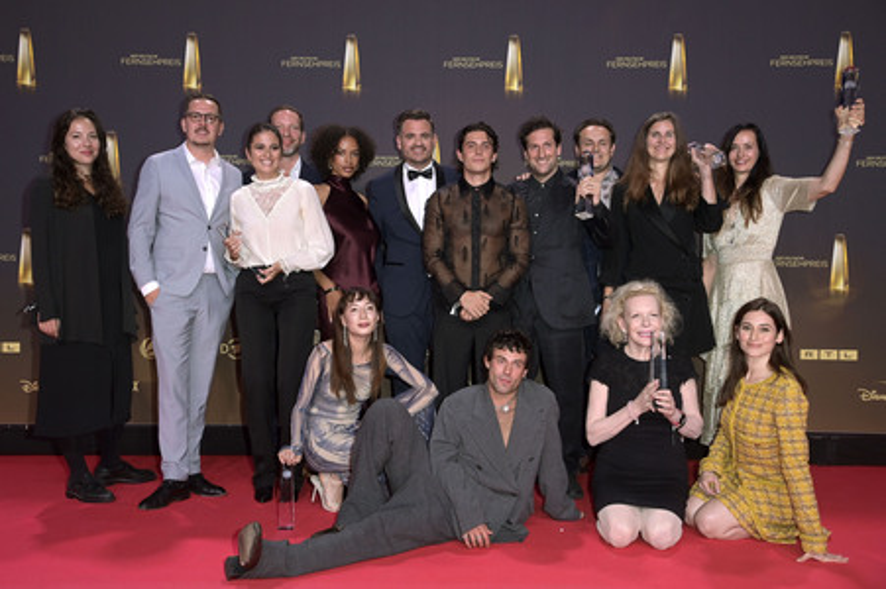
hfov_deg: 50.7
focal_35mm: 38
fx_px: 935
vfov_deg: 35.0
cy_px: 294
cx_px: 443
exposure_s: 1/250
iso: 1250
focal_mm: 38
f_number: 5
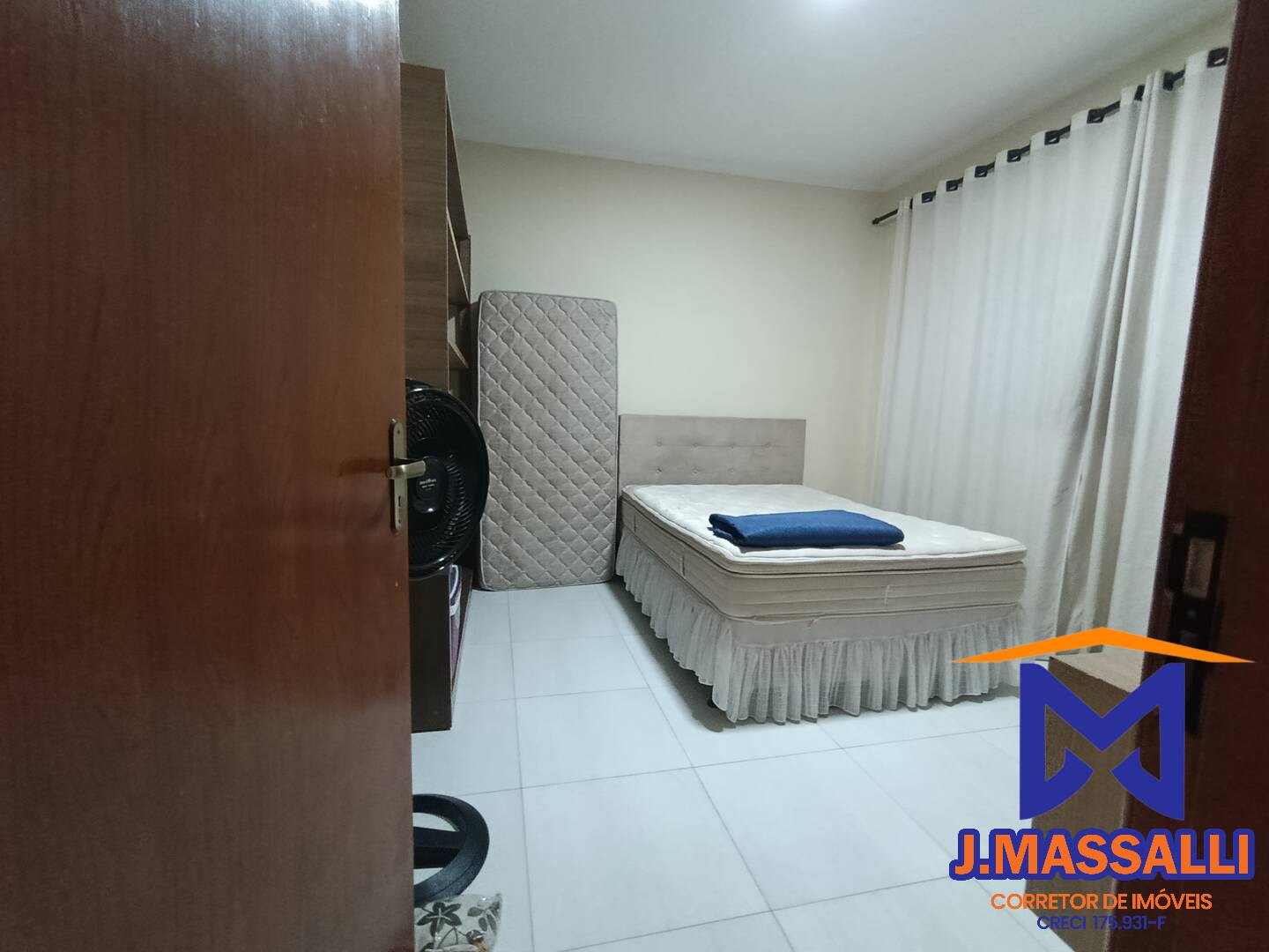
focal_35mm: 16
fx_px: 587
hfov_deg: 94.5
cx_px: 634
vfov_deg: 78.1
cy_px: 476
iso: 603
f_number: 2.2
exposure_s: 1/30
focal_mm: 1.65
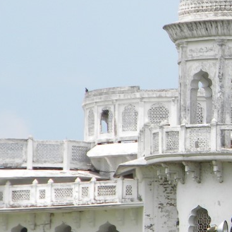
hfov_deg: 3.1
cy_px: 139
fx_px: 4231
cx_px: 355
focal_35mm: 558
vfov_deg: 3.1
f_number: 5.2
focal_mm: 34.9
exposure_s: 1/450
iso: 80
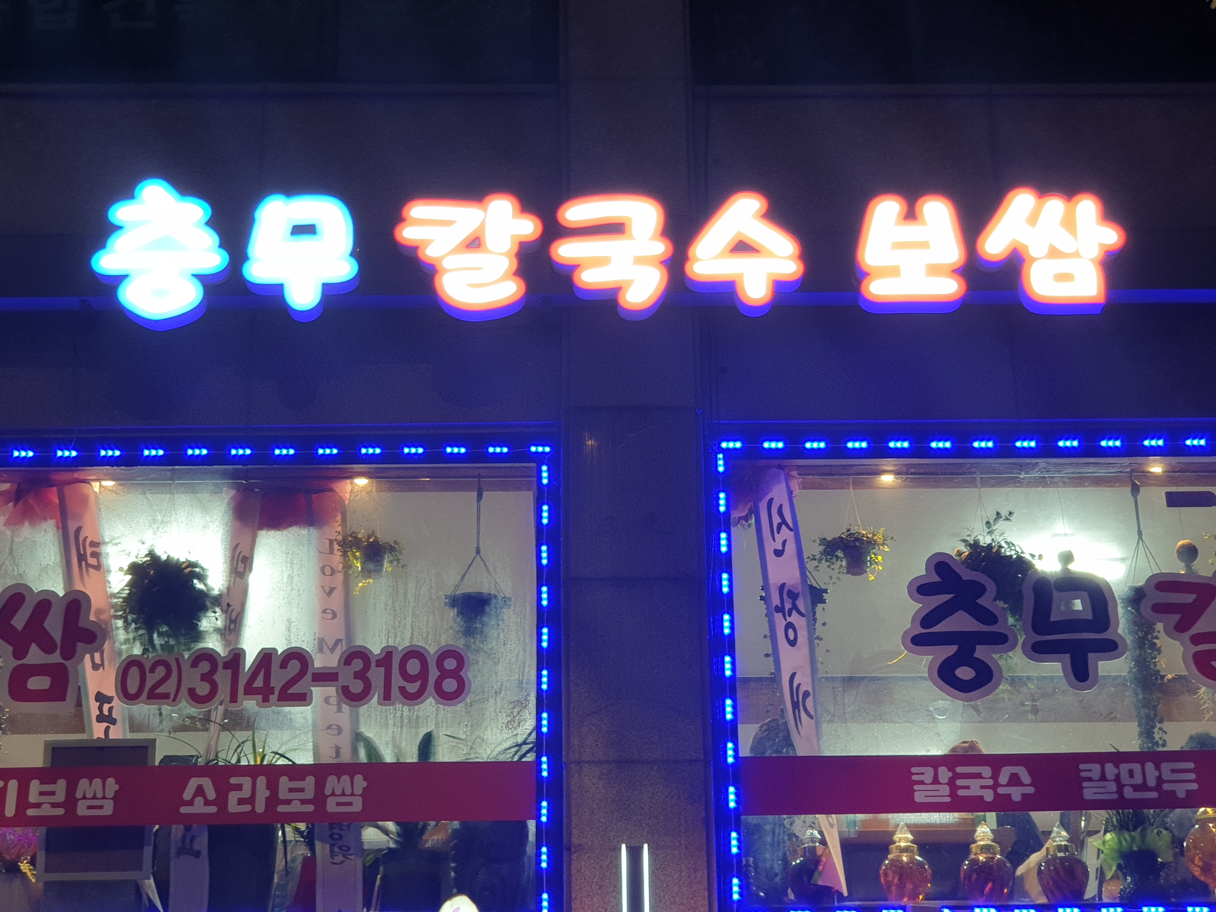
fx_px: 1827
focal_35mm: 52
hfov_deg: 36.8
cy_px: 456
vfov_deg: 28.0
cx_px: 608
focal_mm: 6
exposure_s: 1/30
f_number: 2.4
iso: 100
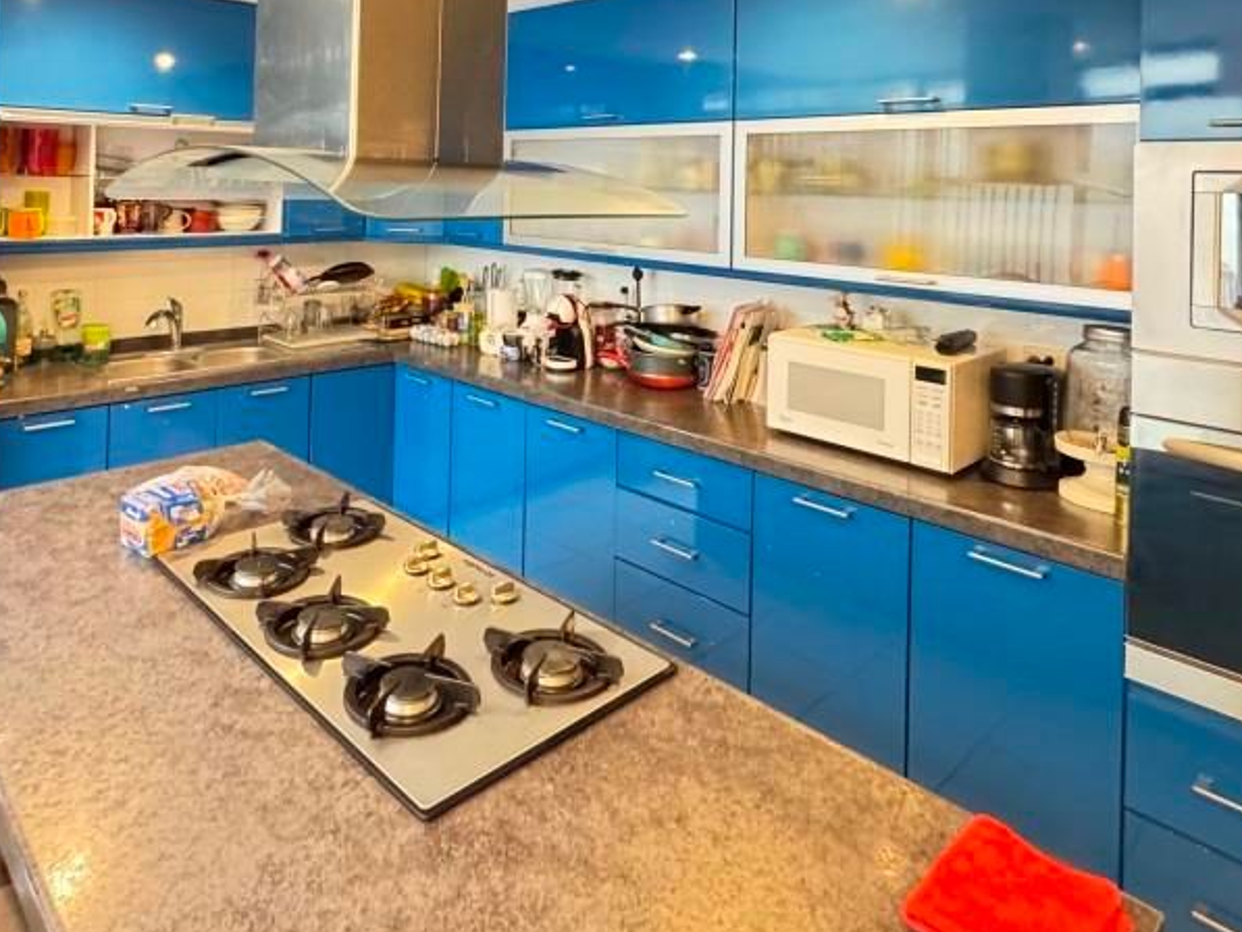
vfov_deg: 52.9
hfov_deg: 71.0
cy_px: 179
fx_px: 861
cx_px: 508
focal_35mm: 24
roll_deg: -0.7
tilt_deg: +0.4
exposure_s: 1/40
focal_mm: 2.22
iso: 1250
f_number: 2.2
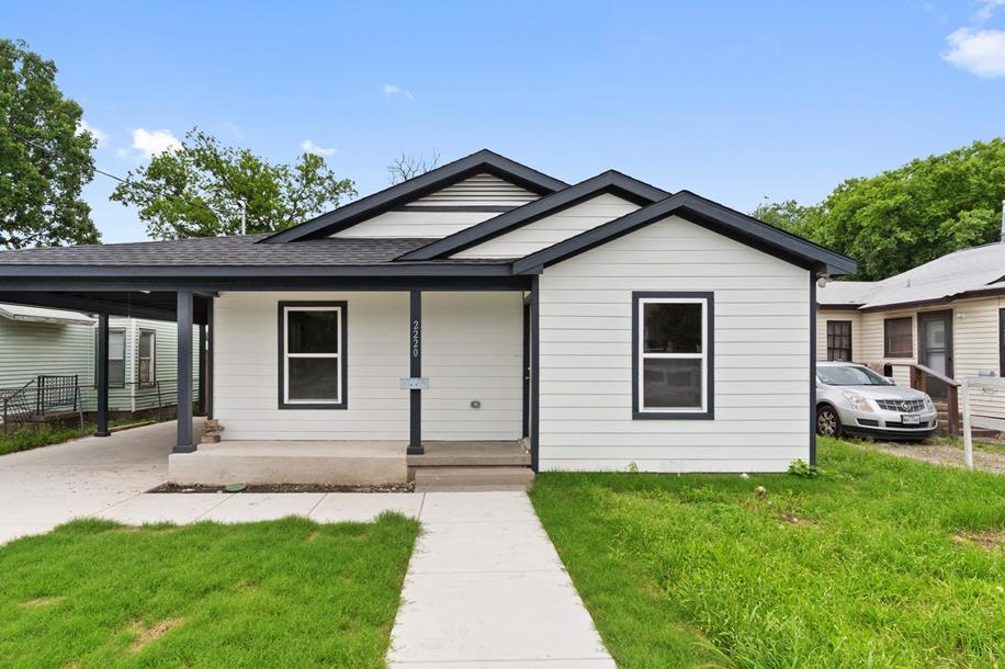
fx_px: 530
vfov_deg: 64.5
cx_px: 475
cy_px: 355
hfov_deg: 86.8
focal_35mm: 19
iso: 400
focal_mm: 17
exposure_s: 1/750
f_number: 9.5
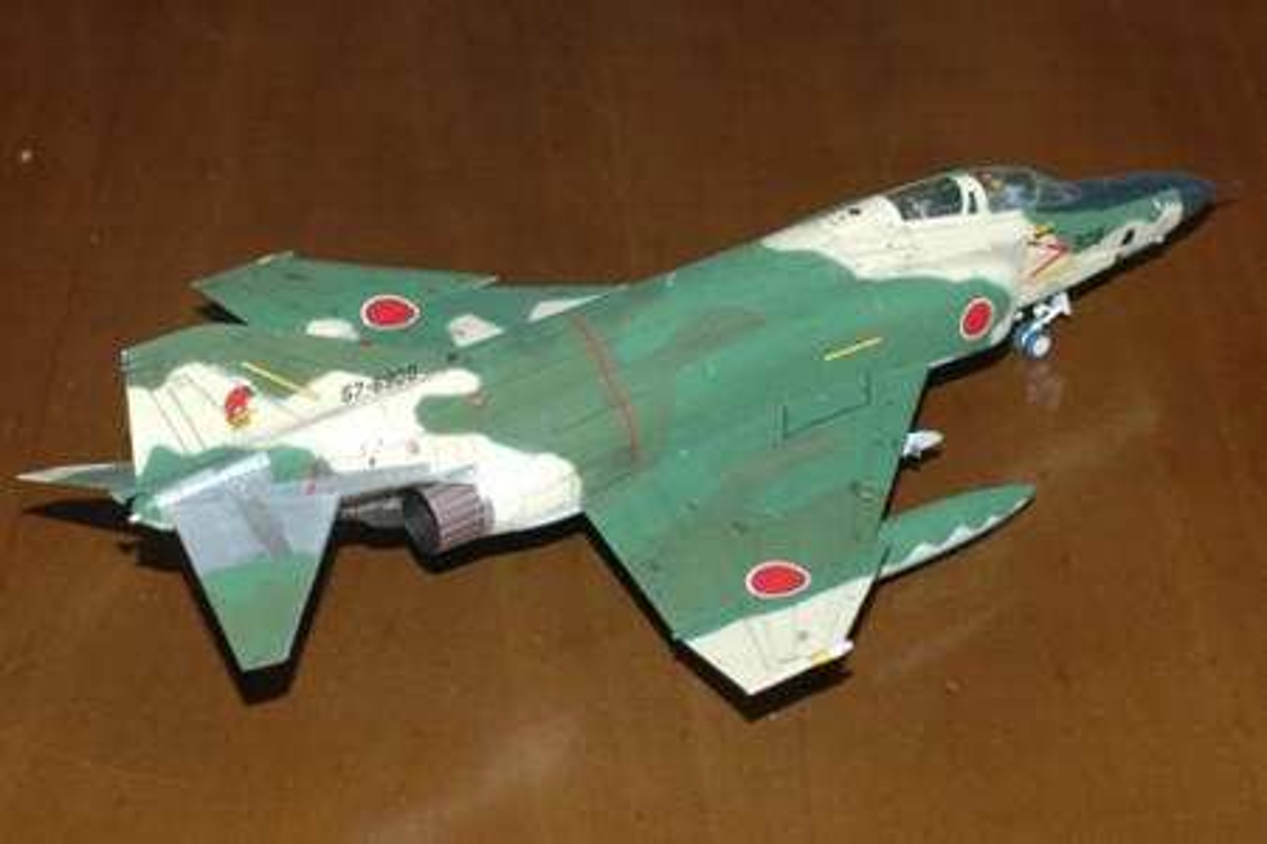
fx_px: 2639
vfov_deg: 18.2
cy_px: 422
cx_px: 634
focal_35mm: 75
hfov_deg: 27.0
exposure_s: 1/60
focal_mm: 50
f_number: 9
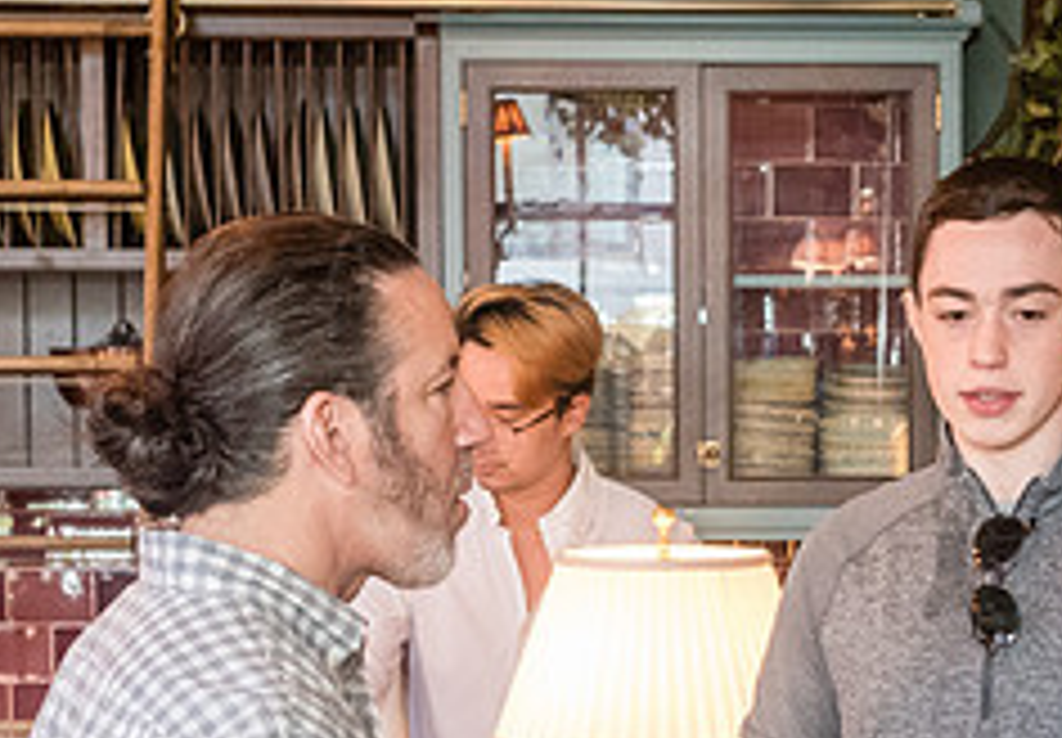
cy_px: 723
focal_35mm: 117
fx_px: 3497
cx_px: 808
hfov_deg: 17.2
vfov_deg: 11.9
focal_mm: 35
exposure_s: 1/200
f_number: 4.5
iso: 4000
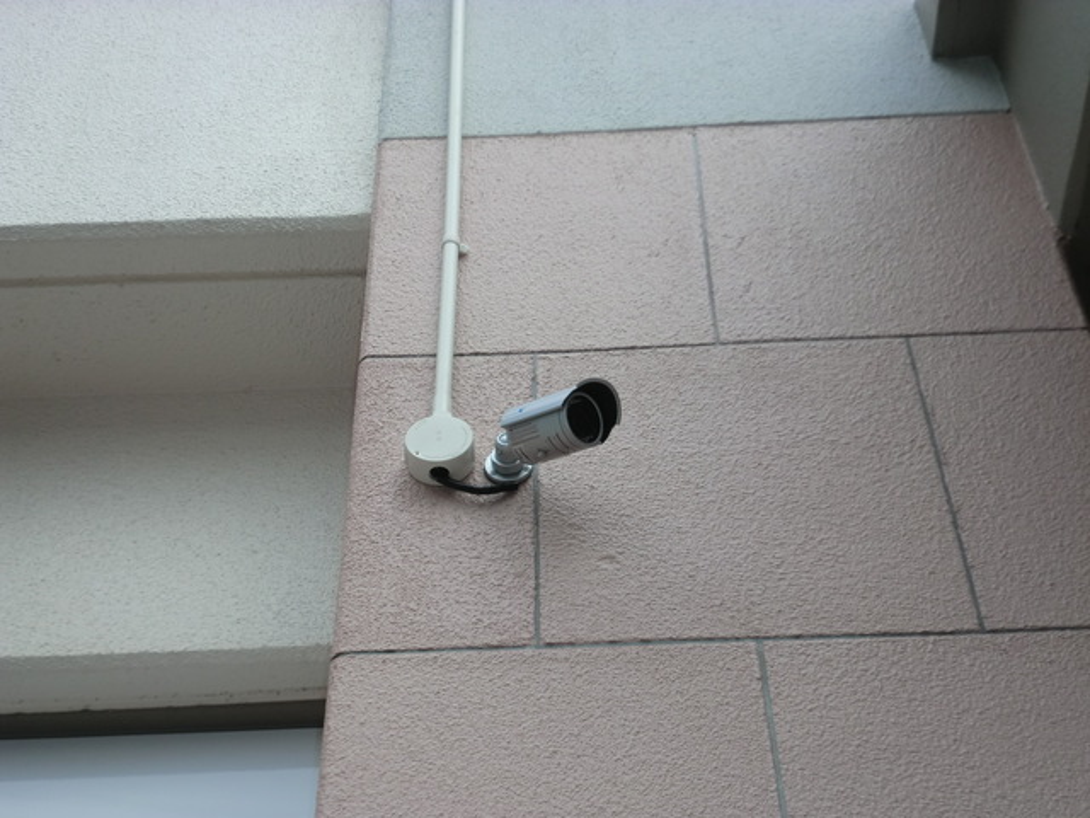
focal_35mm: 60
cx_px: 545
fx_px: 1889
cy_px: 409
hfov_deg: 32.2
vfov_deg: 24.4
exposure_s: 1/320
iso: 50
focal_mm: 10.81
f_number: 3.9
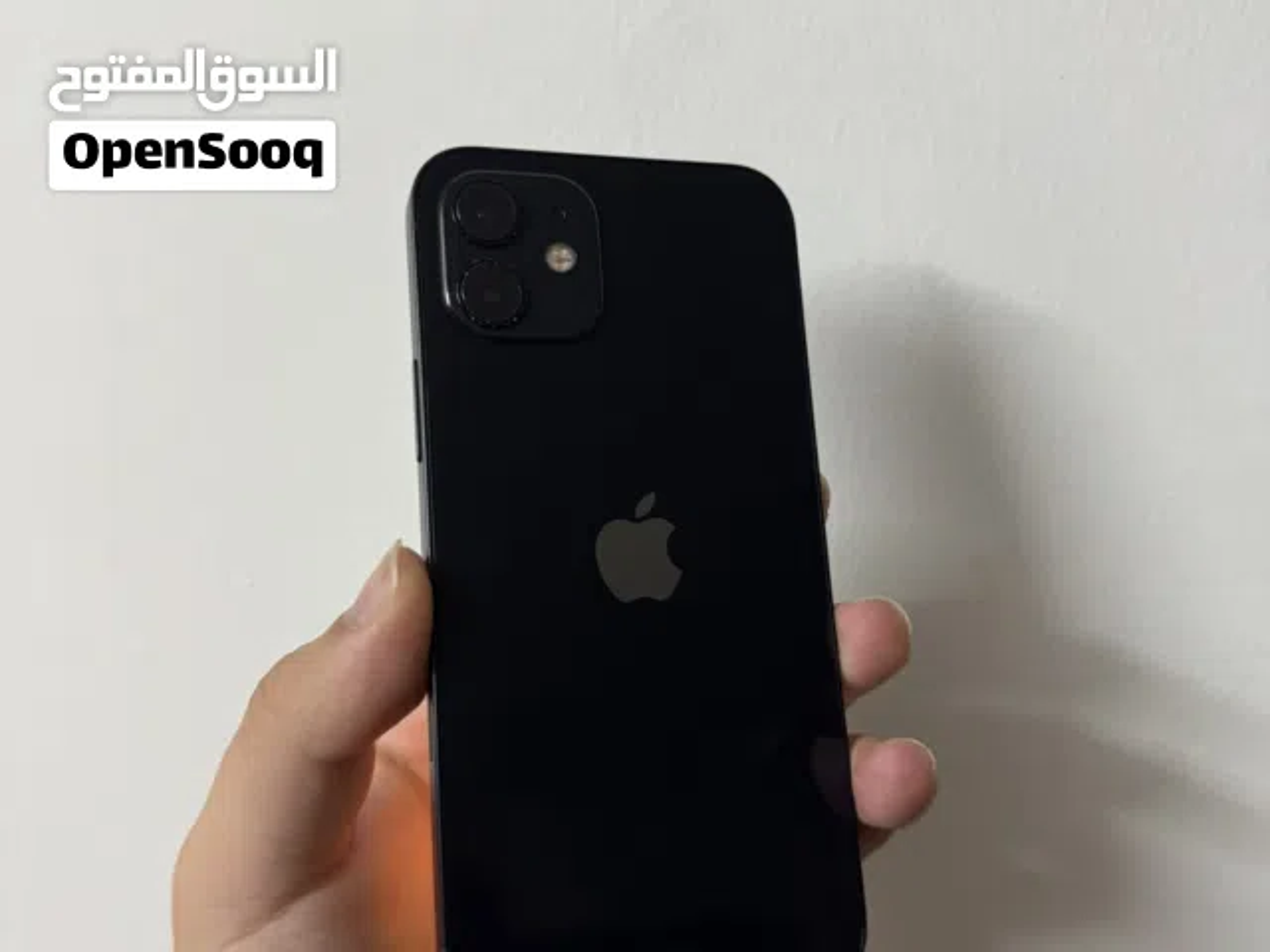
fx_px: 881
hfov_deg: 71.6
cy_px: 476
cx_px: 635
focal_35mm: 24
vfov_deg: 56.8
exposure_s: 1/50
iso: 320
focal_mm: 6.76
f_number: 1.78
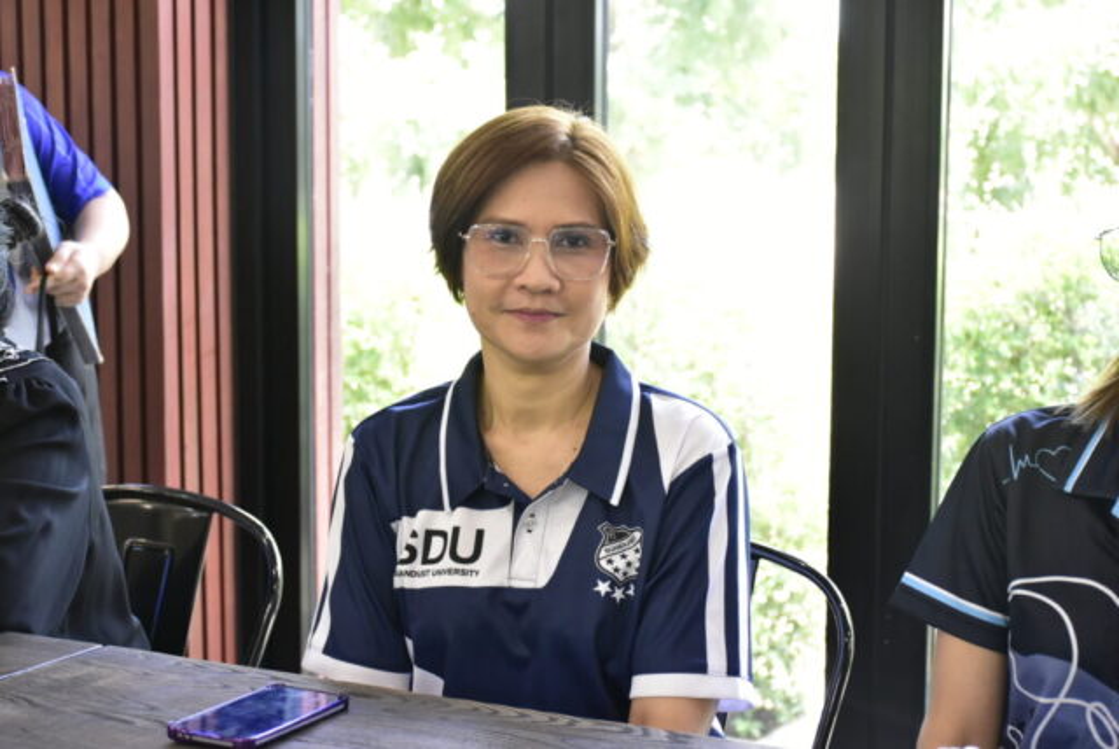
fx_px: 2100
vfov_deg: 20.2
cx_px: 560
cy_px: 374
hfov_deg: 29.8
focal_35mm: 68
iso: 2000
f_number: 4.5
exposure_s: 1/125
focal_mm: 45
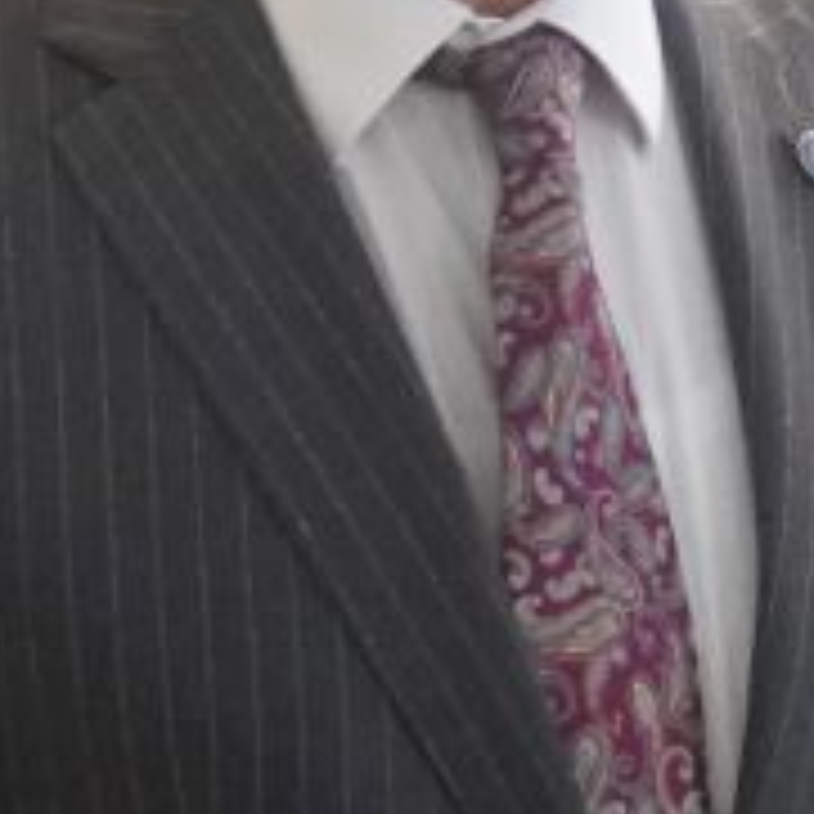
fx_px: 6385
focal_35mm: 240
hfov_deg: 7.3
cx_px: 854
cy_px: 774
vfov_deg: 7.3
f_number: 3.5
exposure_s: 1/320
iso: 10000
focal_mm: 34
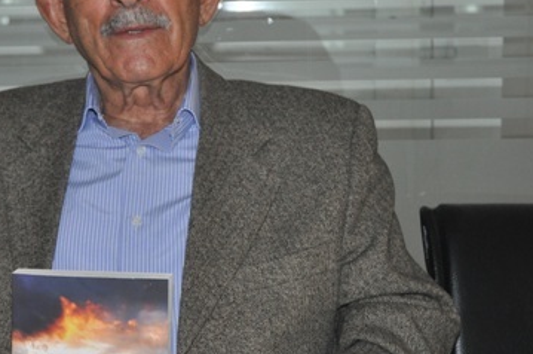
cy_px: 182
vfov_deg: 15.0
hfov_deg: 22.2
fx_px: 1345
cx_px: 126
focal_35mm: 91
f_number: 4
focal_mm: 34
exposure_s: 1/60
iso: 800
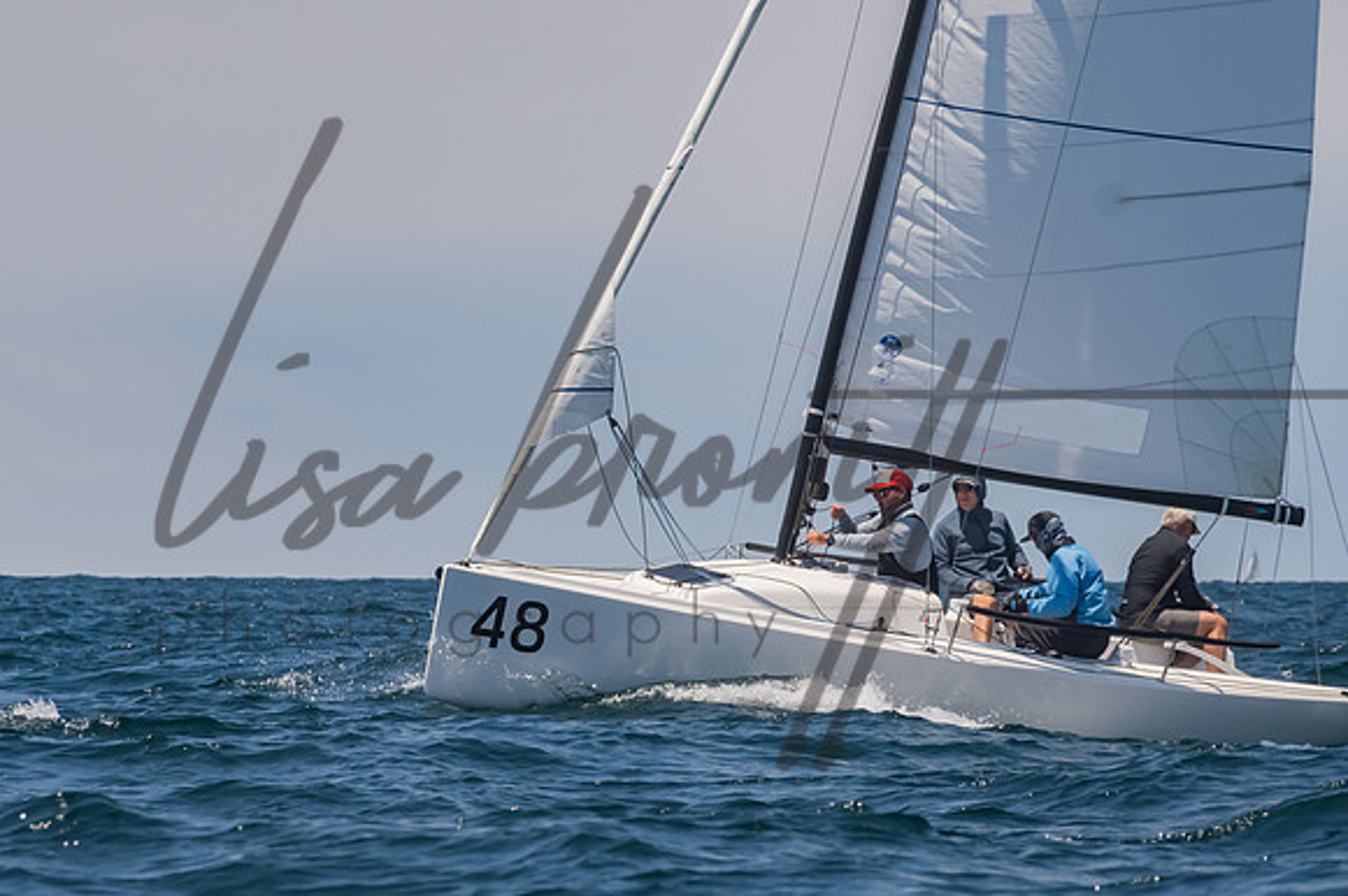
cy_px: 446
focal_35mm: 328
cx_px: 639
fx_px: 12267
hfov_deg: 6.3
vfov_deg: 4.2
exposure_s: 1/1000
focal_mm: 200
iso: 640
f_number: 14
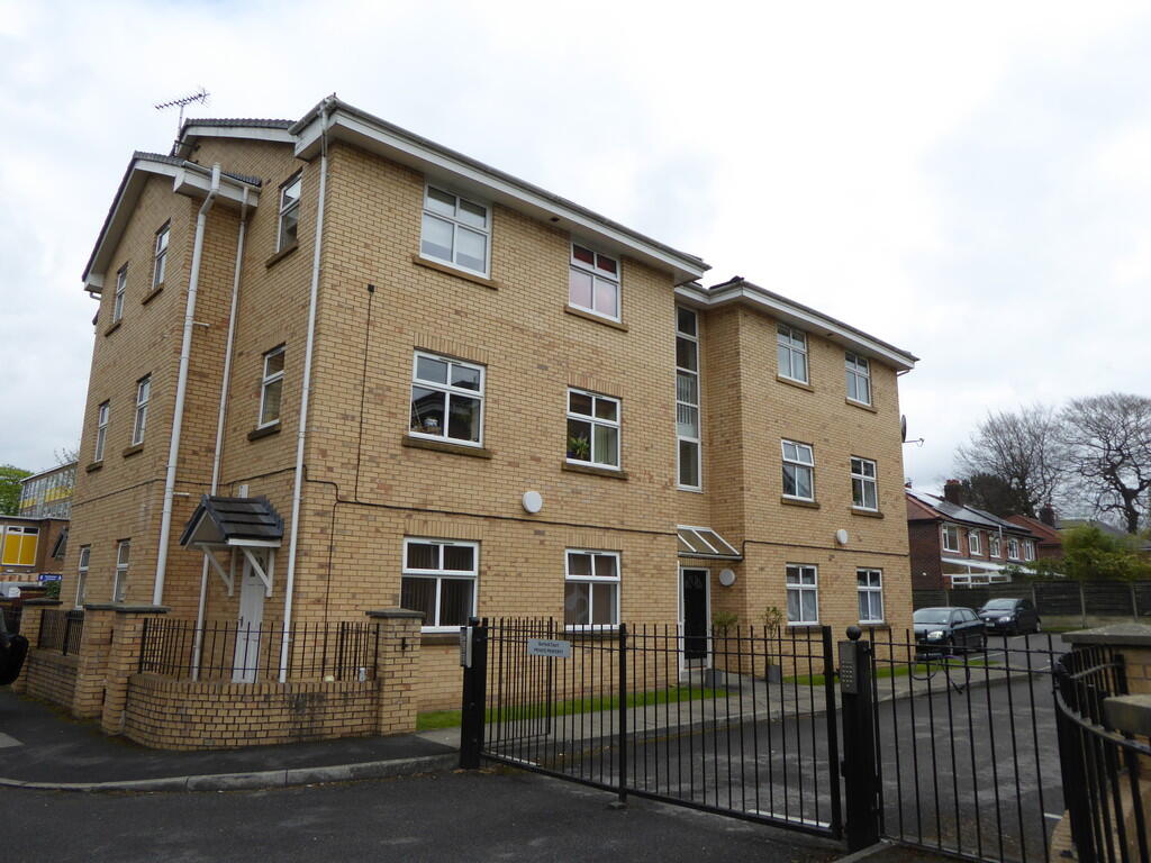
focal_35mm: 24
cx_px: 576
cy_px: 432
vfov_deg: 56.8
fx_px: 798
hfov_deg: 71.6
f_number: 3.3
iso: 100
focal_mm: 4.3
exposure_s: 1/800
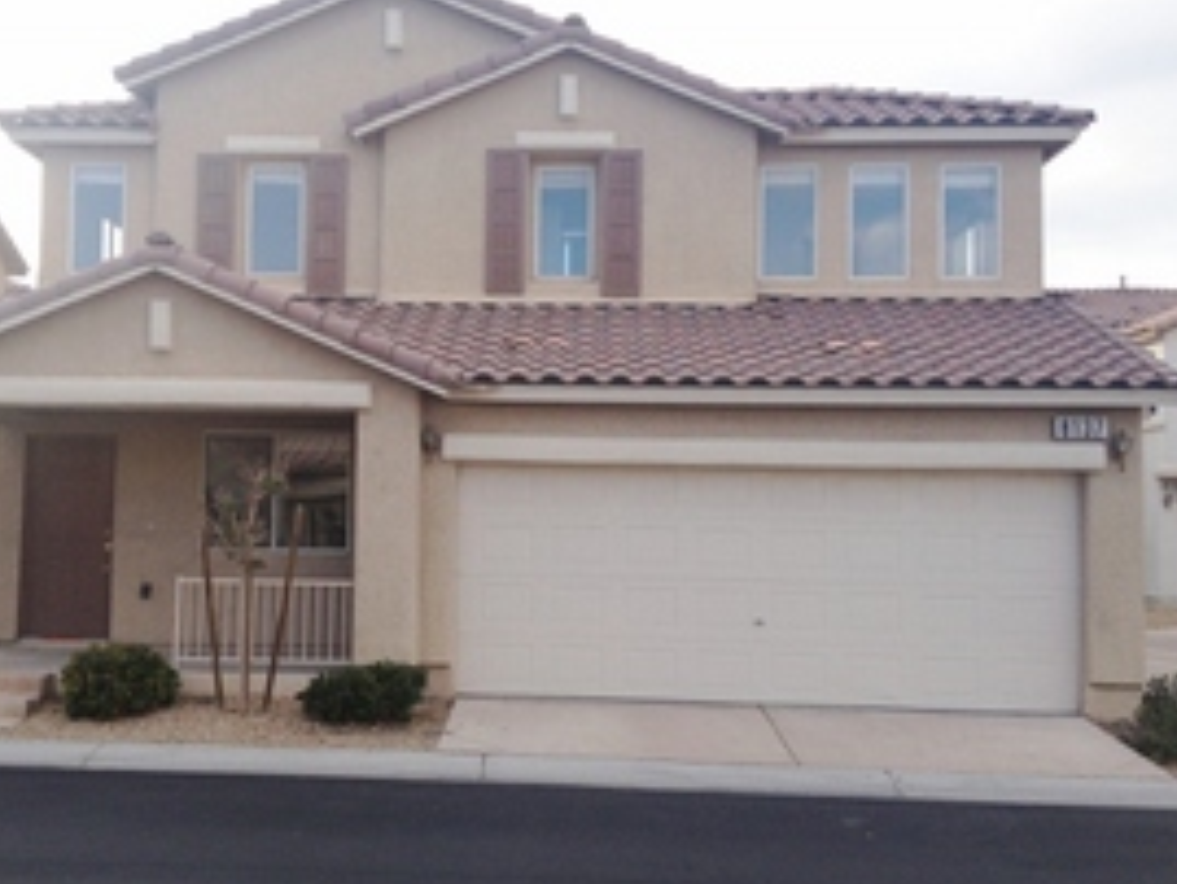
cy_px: 451
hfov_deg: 41.9
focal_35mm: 45
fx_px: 1531
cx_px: 468
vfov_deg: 32.2
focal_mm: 4.28
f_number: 2.4
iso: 50
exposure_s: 1/581
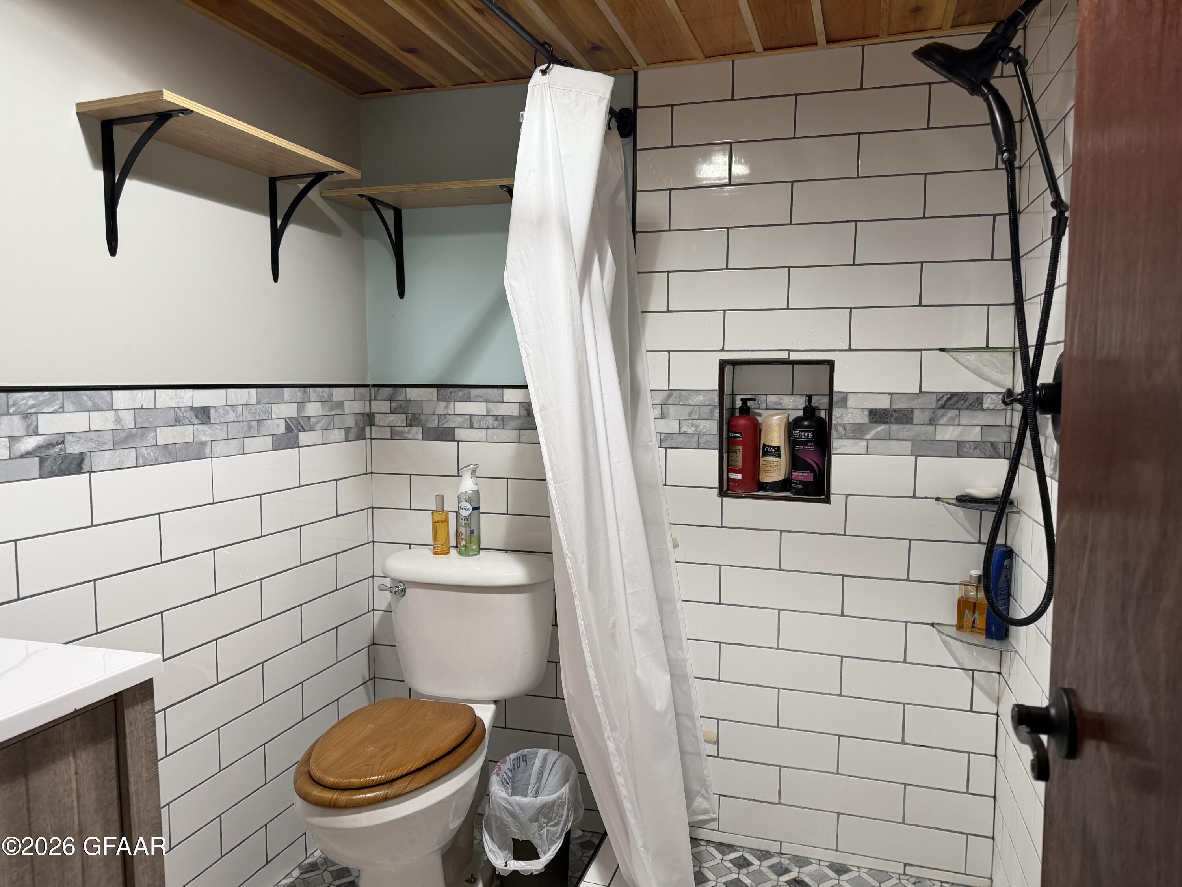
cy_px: 444
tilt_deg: -4.8
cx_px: 591
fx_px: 820
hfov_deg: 71.6
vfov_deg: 56.8
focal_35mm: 24
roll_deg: +0.1
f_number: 1.78
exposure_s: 1/60
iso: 250
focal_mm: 6.76
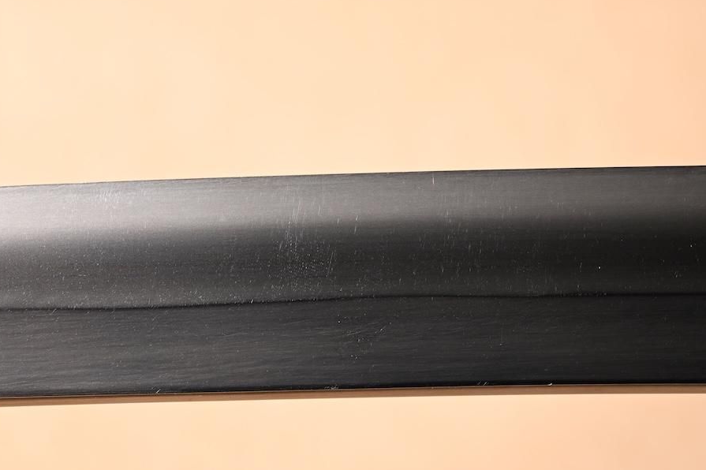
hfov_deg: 12.2
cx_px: 327
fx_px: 3313
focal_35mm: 169
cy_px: 242
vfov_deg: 8.1
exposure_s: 1/2
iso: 100
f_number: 5.3
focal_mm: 72
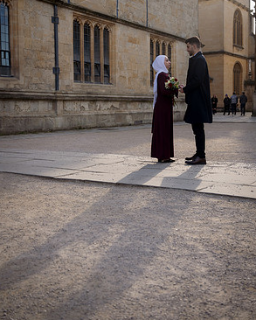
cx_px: 127
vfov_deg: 41.0
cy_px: 136
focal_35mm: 45
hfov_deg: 33.4
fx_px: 426
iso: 100
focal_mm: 39
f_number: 4
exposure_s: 1/400
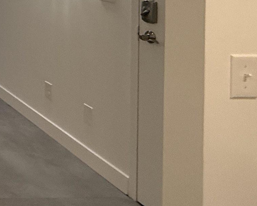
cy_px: -73
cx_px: -209
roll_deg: -0.8
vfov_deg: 23.8
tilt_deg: -0.5
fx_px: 419
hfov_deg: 21.5
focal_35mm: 55
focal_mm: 2.22
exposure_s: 1/120
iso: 250
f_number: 2.2
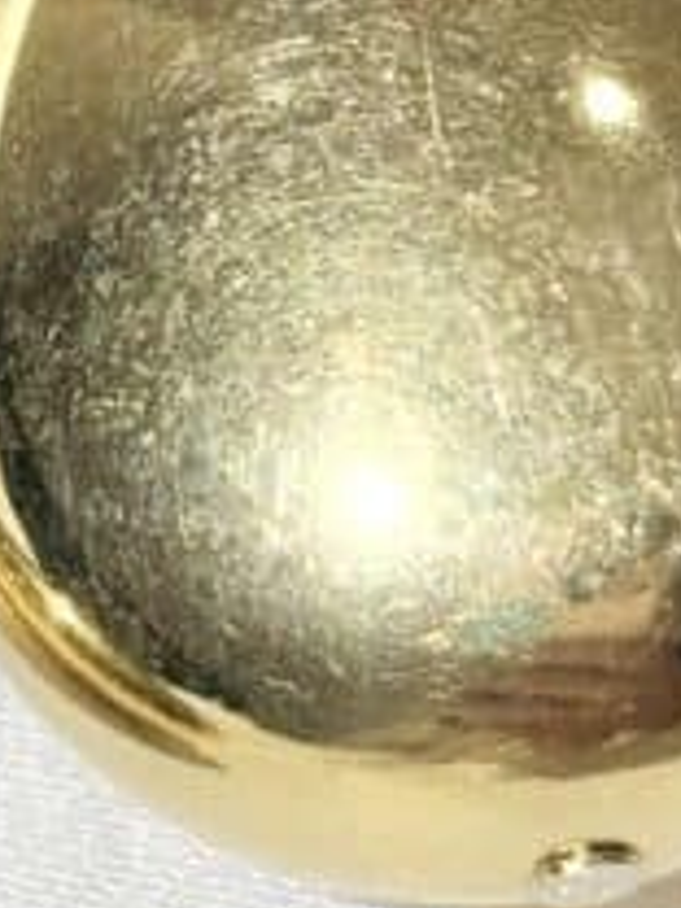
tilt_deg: -58.0
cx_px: -340
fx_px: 6715
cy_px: 275
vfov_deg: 7.7
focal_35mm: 256
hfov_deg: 5.7
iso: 32
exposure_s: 1/222
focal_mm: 5.96
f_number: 1.6
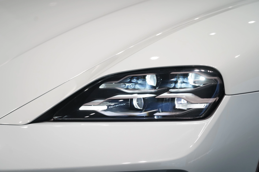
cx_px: 130
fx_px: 914
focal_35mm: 127
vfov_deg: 10.8
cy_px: 86
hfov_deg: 16.1
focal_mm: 127
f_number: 4
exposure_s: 1/640
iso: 2500
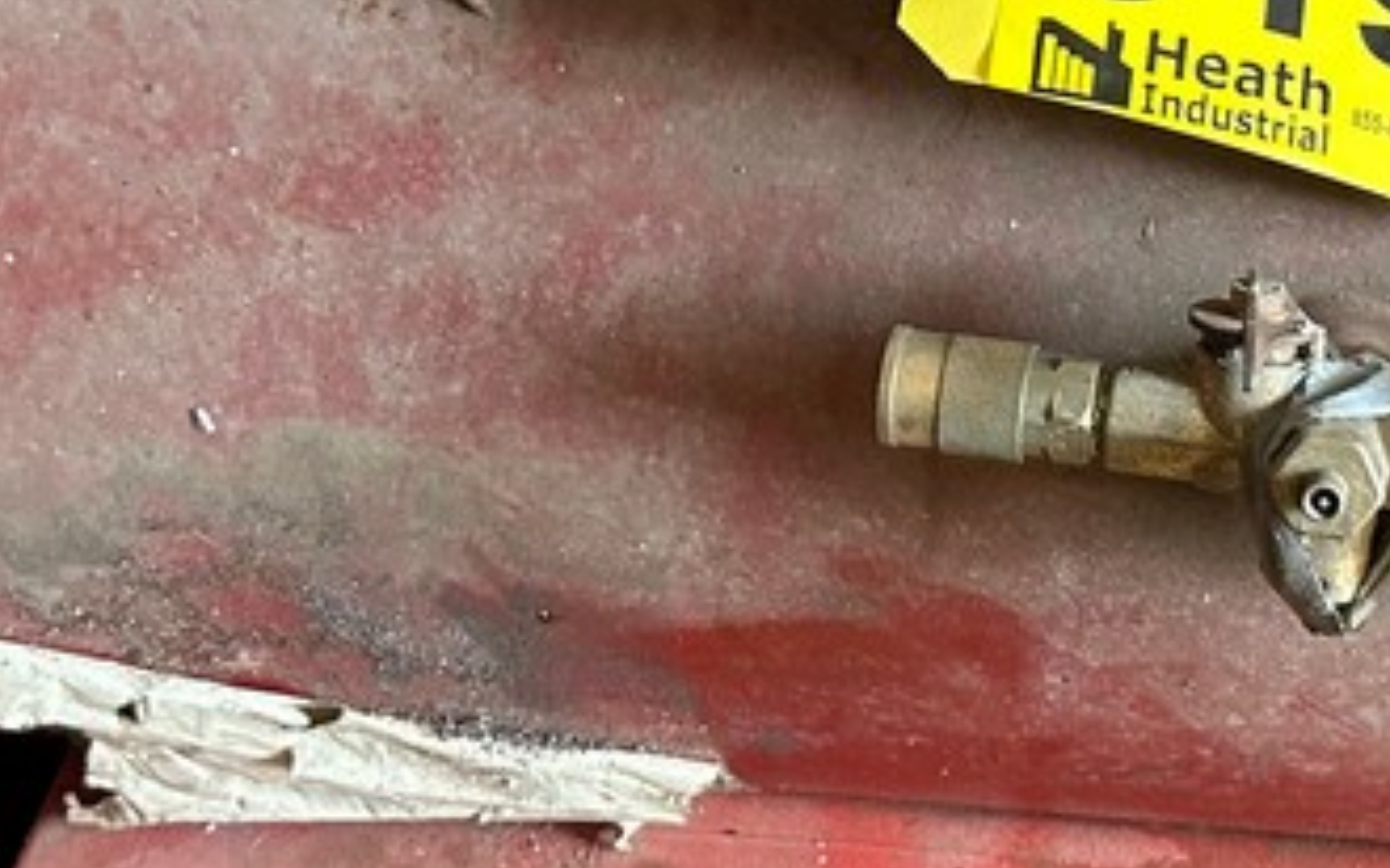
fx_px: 2992
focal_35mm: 79
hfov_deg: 25.7
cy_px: 375
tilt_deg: -63.0
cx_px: 1133
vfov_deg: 16.5
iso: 500
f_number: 1.78
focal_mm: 6.86
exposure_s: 1/60
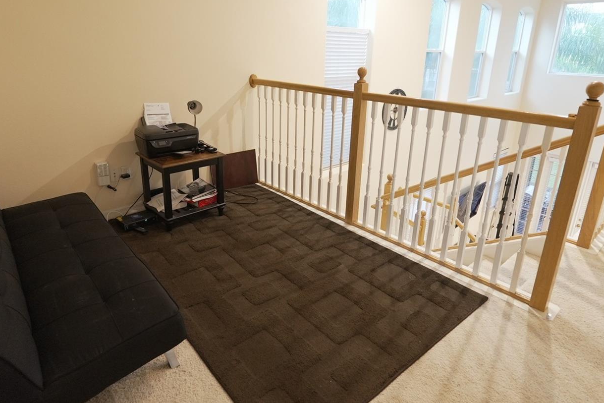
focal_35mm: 21
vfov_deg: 59.1
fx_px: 352
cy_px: 164
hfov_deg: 81.1
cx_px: 283
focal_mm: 11
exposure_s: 1/30
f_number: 1.8
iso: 800
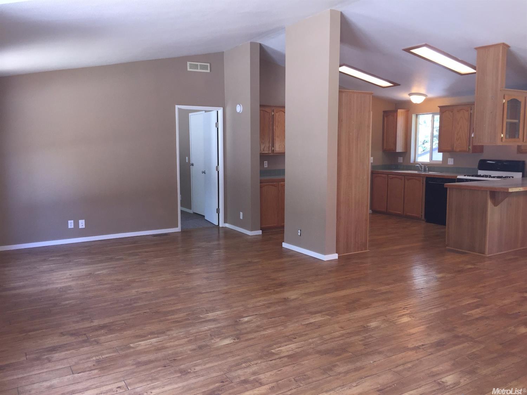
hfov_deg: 61.7
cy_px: 198
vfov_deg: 48.2
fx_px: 441
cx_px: 264
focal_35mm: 29
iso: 40
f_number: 2.2
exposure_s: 1/30
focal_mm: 4.15
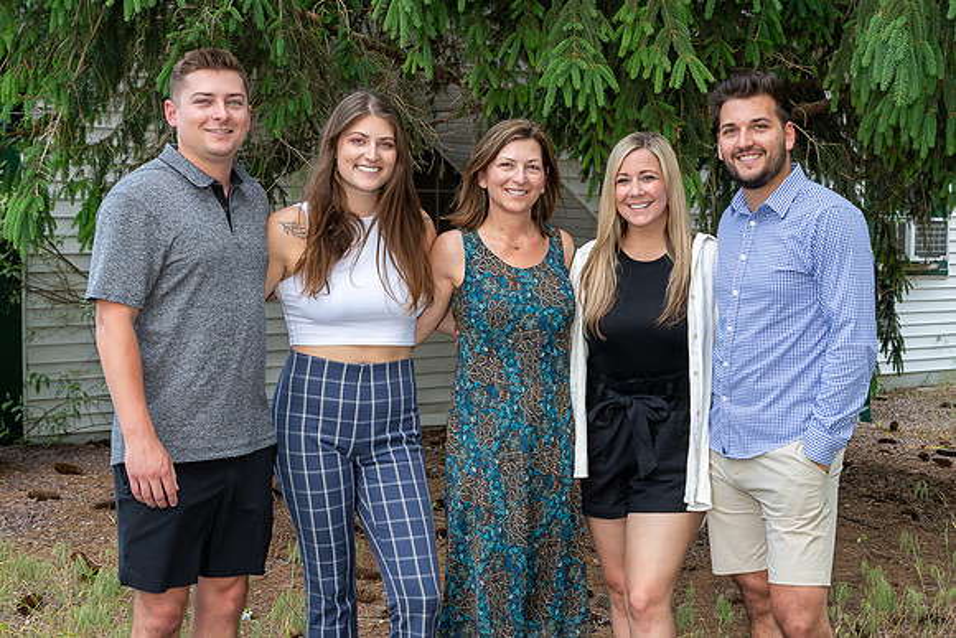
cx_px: 544
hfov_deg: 31.8
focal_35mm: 63
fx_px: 1677
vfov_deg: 21.5
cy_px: 341
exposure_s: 1/200
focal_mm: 36
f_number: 4
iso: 160
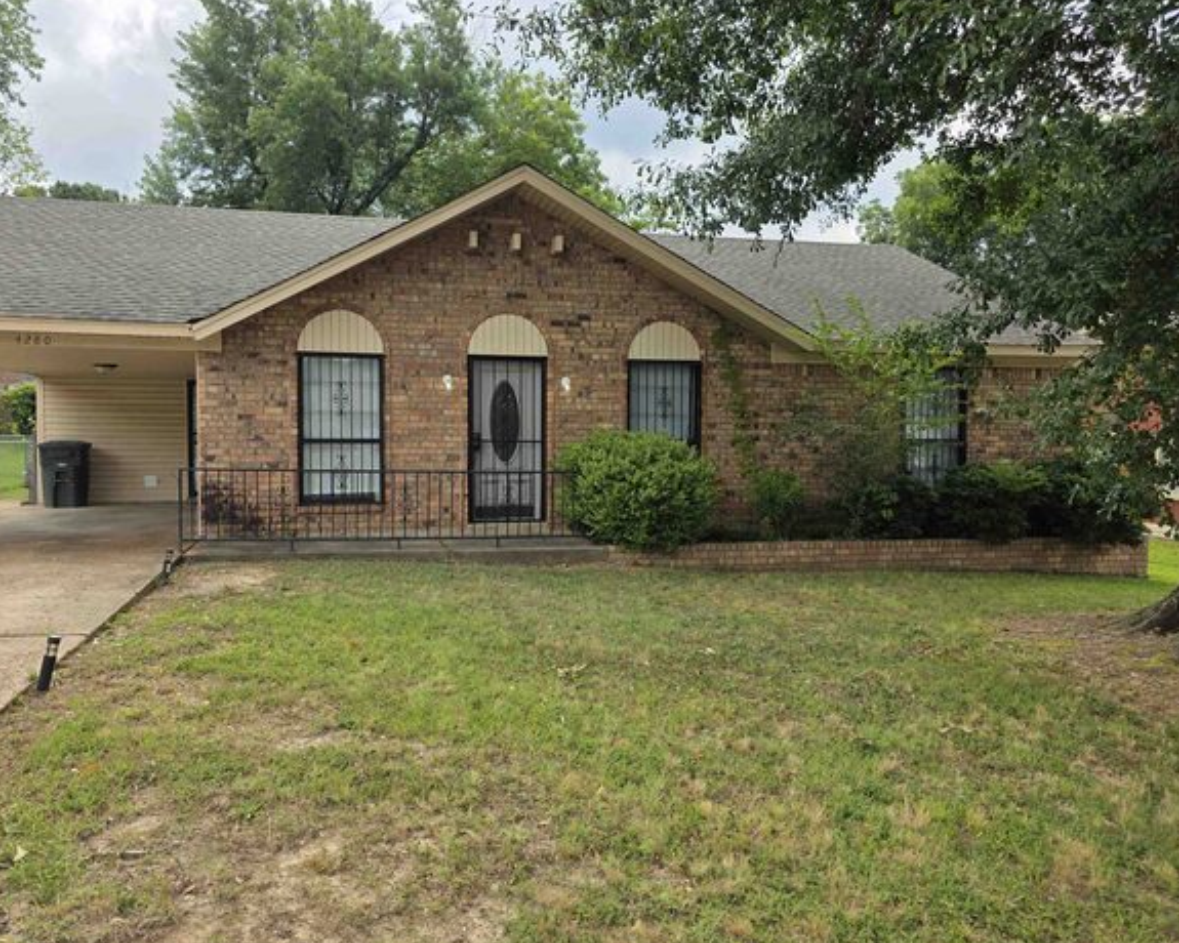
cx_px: 537
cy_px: 476
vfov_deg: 56.8
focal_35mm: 25
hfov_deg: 68.0
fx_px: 872
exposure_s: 1/2859
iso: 80
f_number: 1.7
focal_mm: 6.3
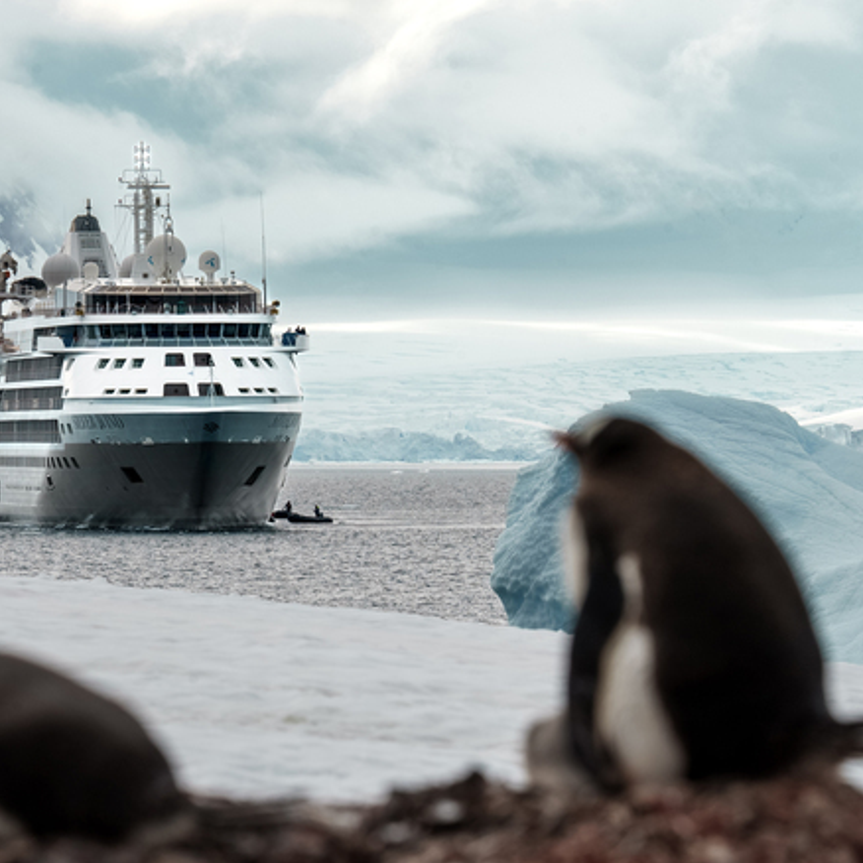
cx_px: 294
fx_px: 9143
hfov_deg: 5.4
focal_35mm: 324
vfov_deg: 5.4
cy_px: 432
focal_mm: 252.9
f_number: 13
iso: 640
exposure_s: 1/640
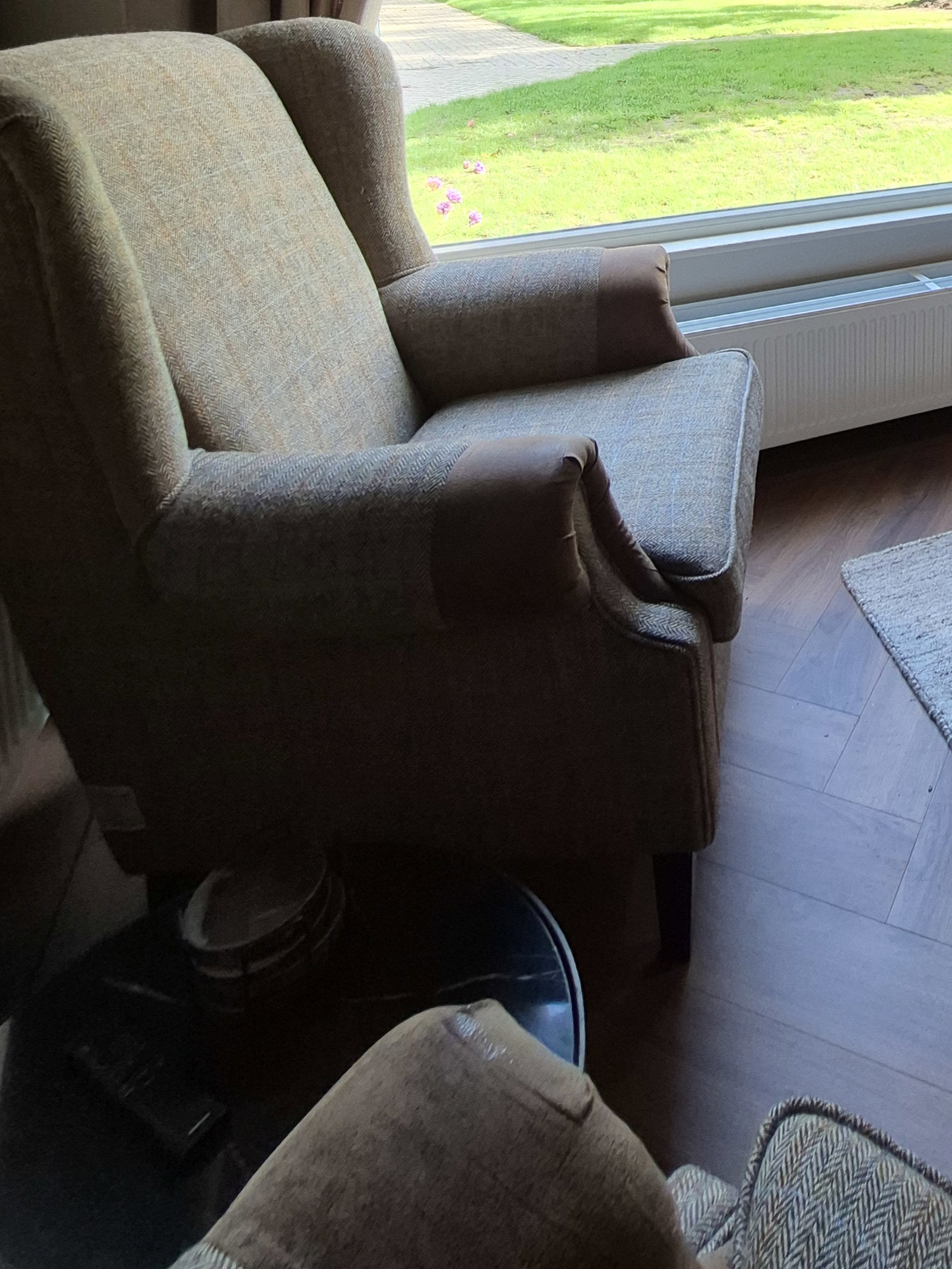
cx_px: 876
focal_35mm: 26
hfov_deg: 47.1
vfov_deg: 56.5
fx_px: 953
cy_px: 91
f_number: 2.2
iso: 80
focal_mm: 1.74
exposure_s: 1/50
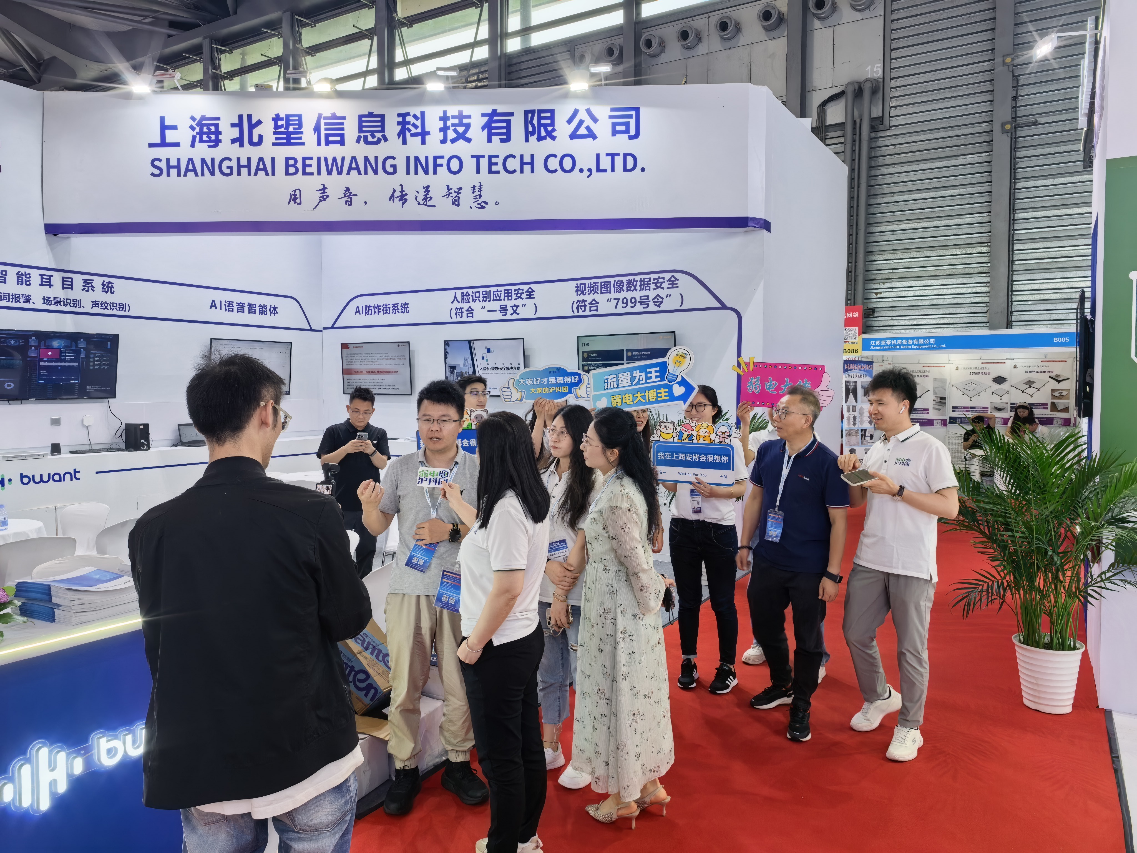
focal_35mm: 24
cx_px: 568
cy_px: 426
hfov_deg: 71.6
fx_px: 788
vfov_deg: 56.8
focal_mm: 6.98
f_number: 4
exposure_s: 1/100
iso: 160
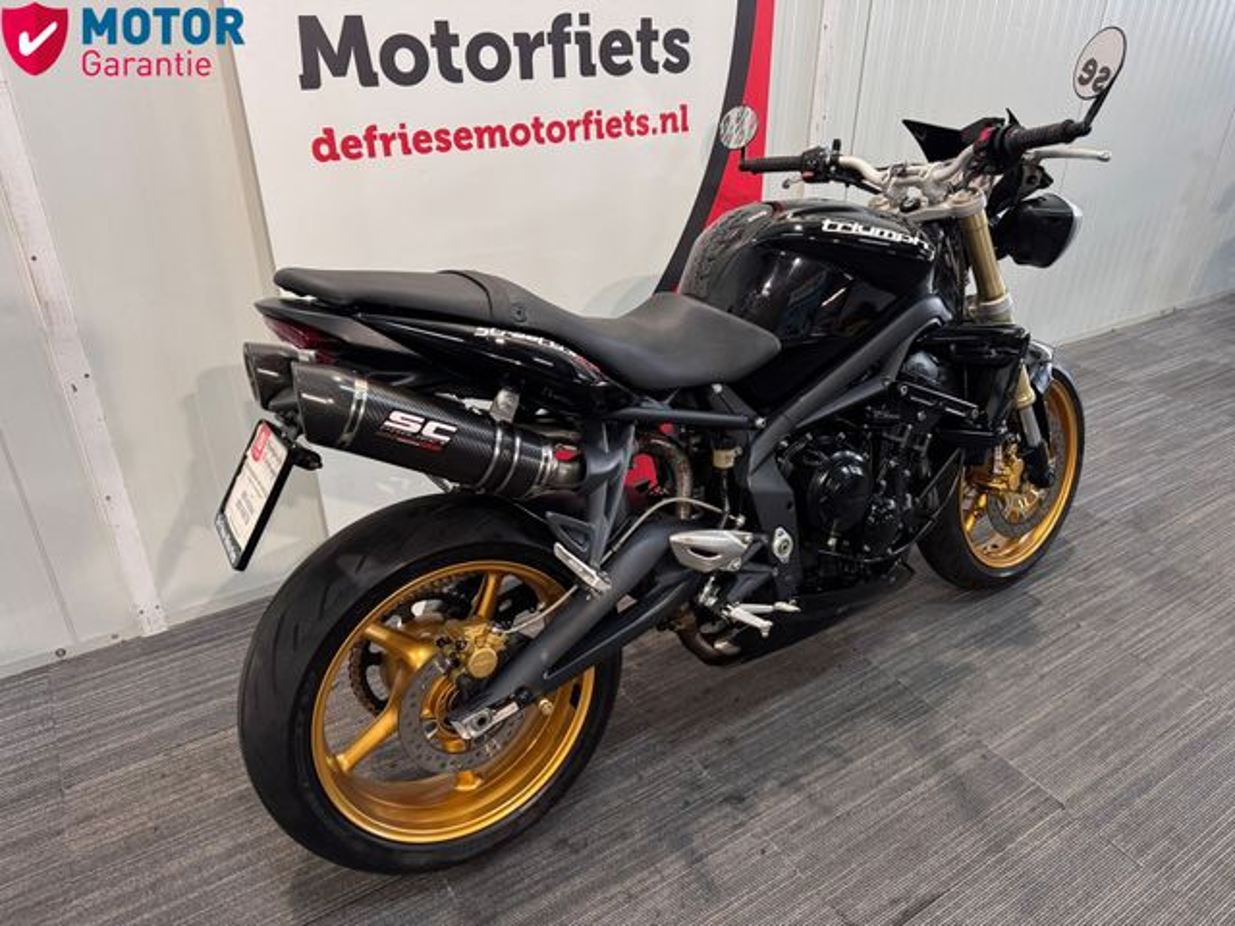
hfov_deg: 71.6
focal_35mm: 24
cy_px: 463
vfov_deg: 56.8
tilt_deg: -28.7
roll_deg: +0.3
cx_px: 618
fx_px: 856
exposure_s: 1/50
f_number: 1.78
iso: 400
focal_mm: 6.76
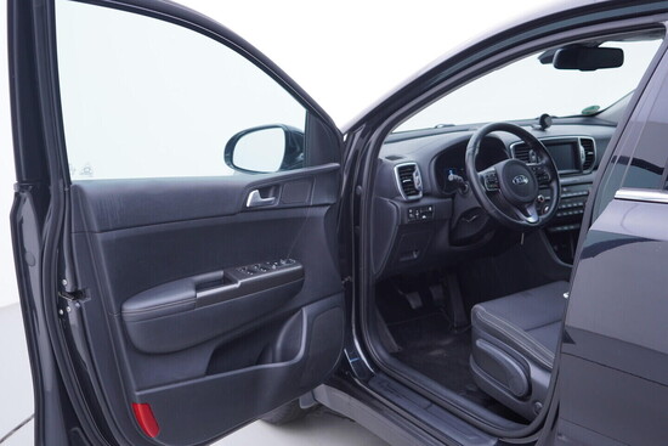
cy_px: 223
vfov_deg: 36.9
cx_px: 334
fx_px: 668
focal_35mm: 36
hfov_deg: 53.1
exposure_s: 1/40
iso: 125
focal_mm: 24
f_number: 3.2
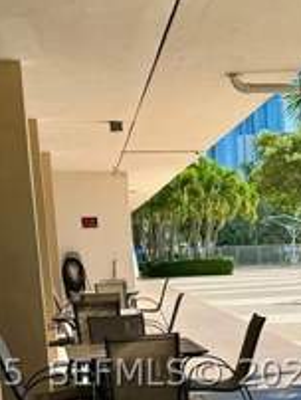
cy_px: 372
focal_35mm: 76
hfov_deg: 19.0
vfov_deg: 24.8
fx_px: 879
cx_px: 281
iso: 80
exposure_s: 1/3247
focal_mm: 6.86
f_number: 1.78
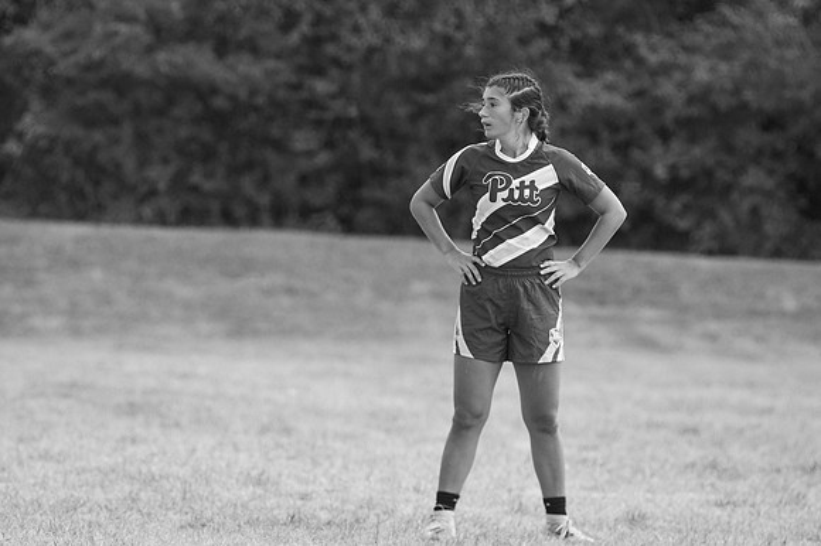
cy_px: 227
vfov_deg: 2.1
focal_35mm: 665
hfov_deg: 3.1
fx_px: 15161
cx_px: 410
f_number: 6
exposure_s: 1/1000
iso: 500
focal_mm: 380
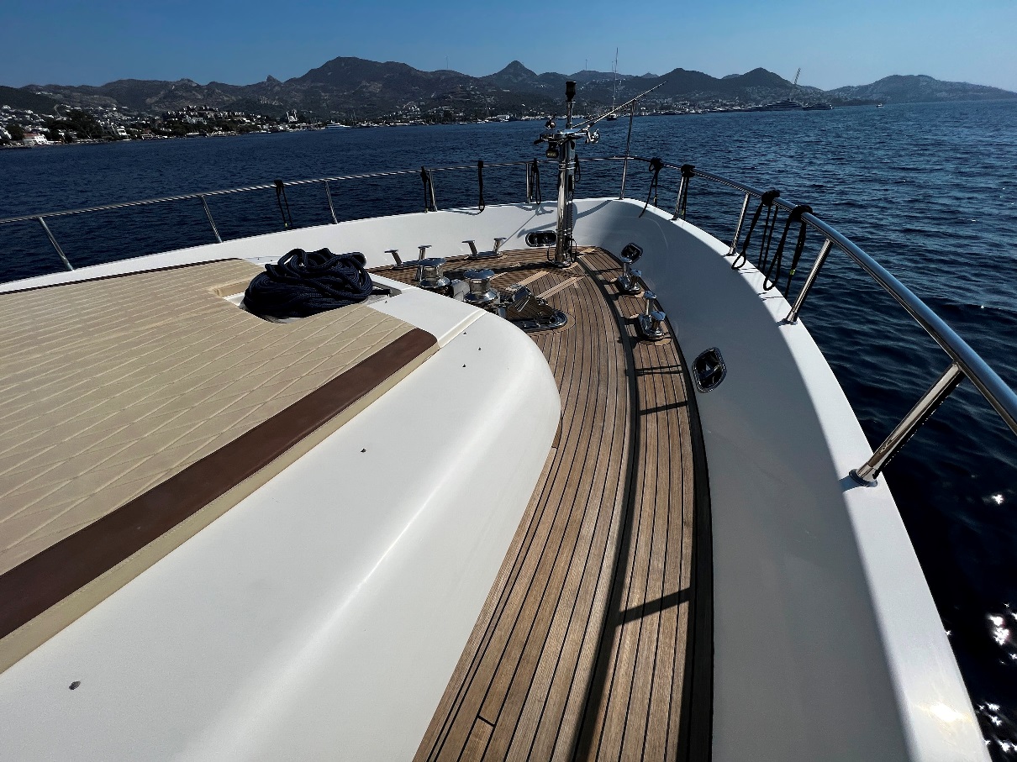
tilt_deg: -32.6
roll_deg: +2.4
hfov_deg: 106.2
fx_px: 382
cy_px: 381
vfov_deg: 89.9
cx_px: 508
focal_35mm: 13
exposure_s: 1/6494
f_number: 1.8
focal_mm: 1.57
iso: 40
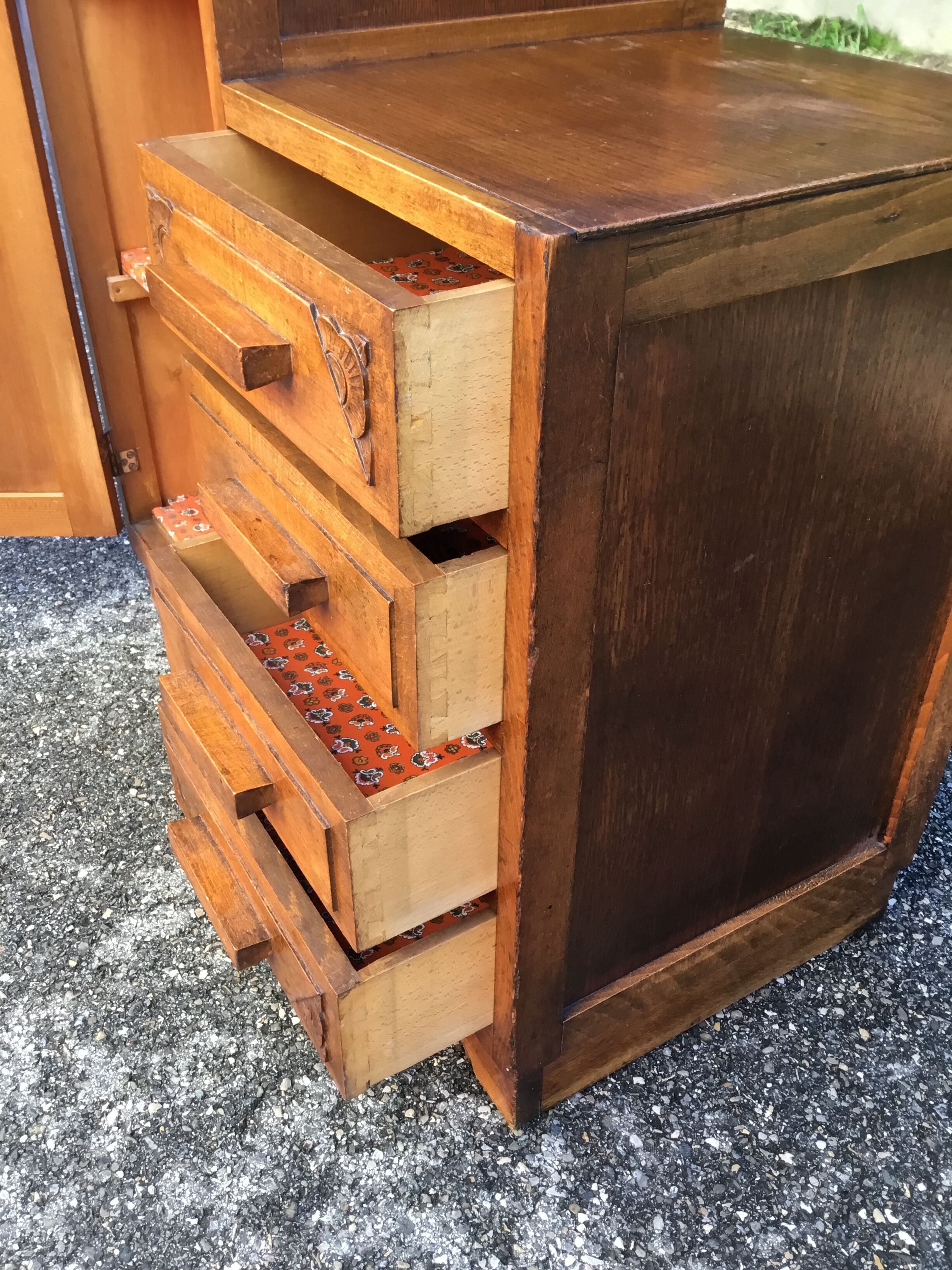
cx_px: 476
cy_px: 635
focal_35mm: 31
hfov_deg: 45.4
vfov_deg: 58.4
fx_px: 1137
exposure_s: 1/33
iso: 25
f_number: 2.4
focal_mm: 3.3
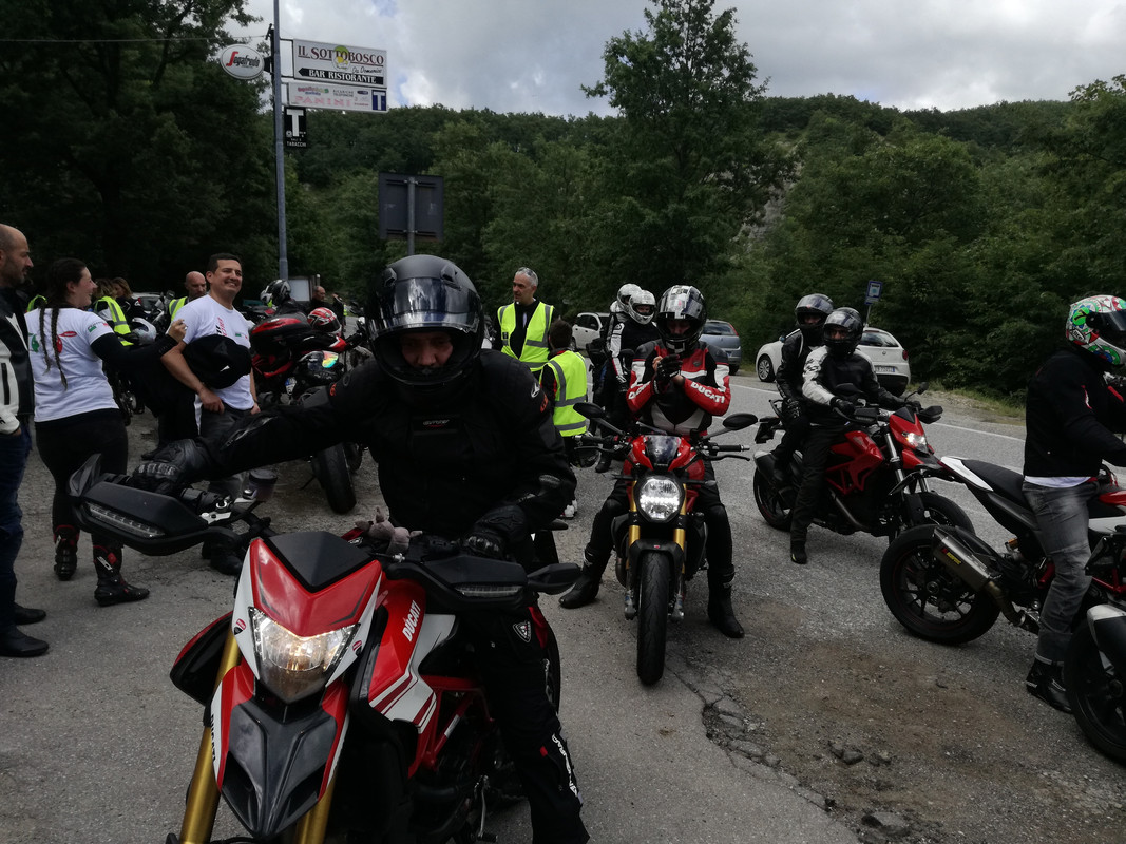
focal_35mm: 27
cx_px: 563
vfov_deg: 51.3
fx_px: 878
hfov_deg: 65.3
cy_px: 422
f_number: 2
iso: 50
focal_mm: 3.79
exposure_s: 1/451
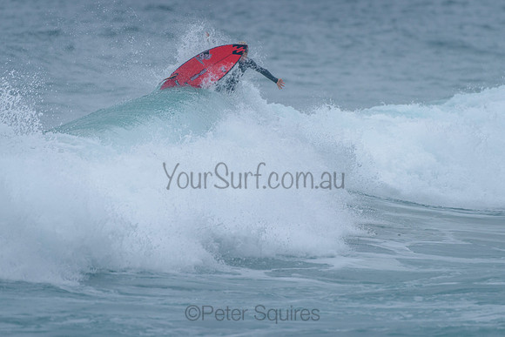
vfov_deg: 2.2
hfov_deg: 3.4
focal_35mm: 613
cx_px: 253
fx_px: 8597
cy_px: 131
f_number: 5.6
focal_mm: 500
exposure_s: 1/1250
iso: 500
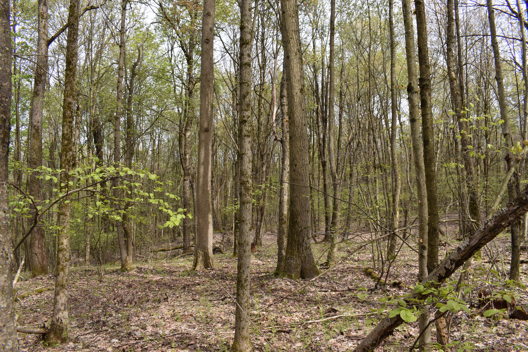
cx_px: 264
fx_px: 396
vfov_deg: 48.0
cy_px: 176
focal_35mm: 27
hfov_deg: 67.4
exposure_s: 1/250
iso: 400
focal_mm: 18
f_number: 8
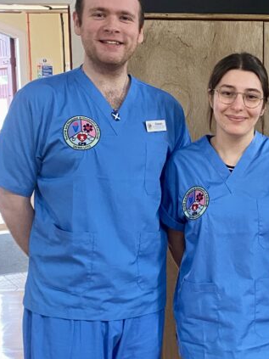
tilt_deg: -9.9
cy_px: 210
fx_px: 653
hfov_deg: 22.6
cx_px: 249
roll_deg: +0.6
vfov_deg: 30.7
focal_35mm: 63
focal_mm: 4.25
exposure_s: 1/50
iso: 400
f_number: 1.8
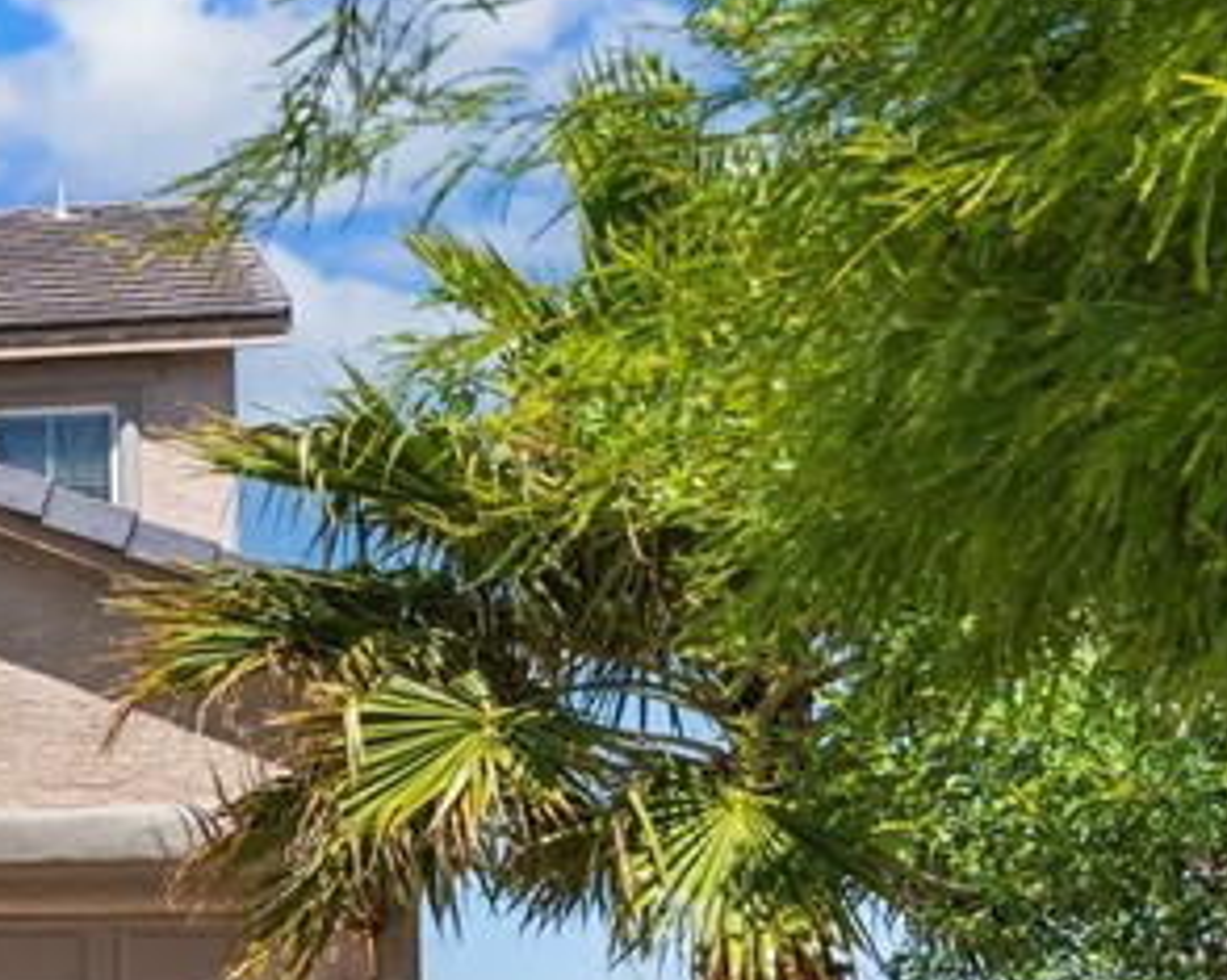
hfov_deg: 18.6
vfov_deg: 17.1
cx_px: -766
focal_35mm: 87
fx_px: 3157
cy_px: 1047
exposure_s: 1/8000
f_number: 8
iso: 400
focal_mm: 25
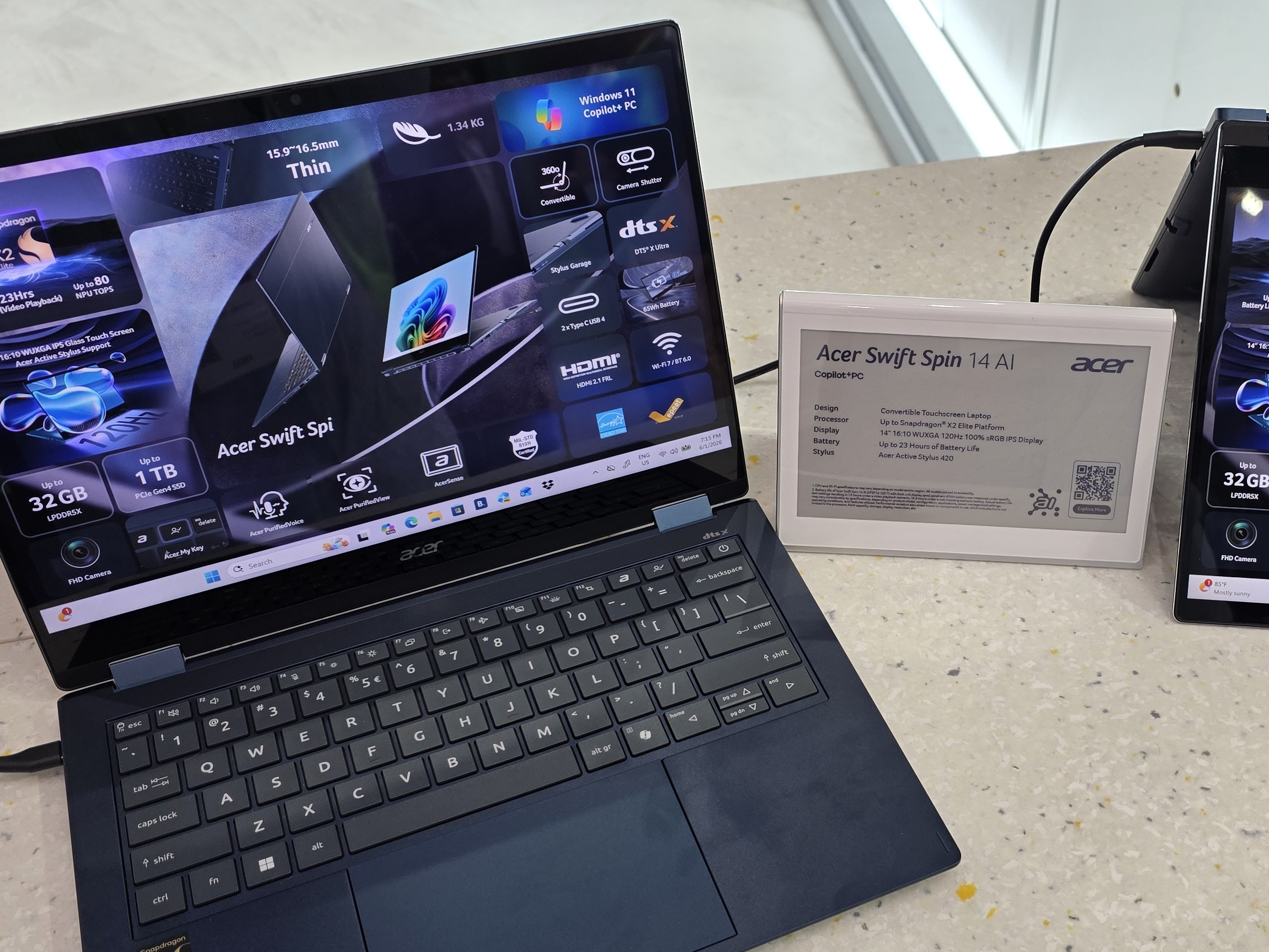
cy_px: 511
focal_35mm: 40
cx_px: 885
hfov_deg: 45.8
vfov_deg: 35.9
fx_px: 1466
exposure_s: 1/180
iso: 100
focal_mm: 6.3
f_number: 1.7
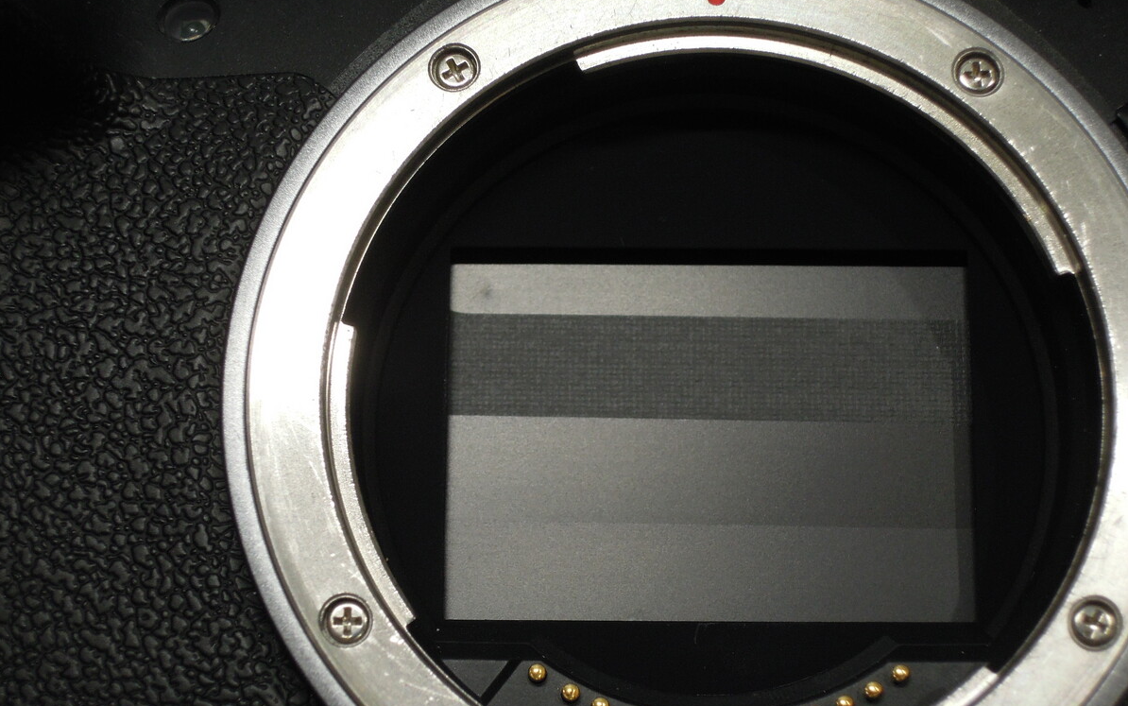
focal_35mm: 82
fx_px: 2522
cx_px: 565
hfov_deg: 25.2
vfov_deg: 15.9
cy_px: 381
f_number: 4.2
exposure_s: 1/50
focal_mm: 13.8
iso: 220
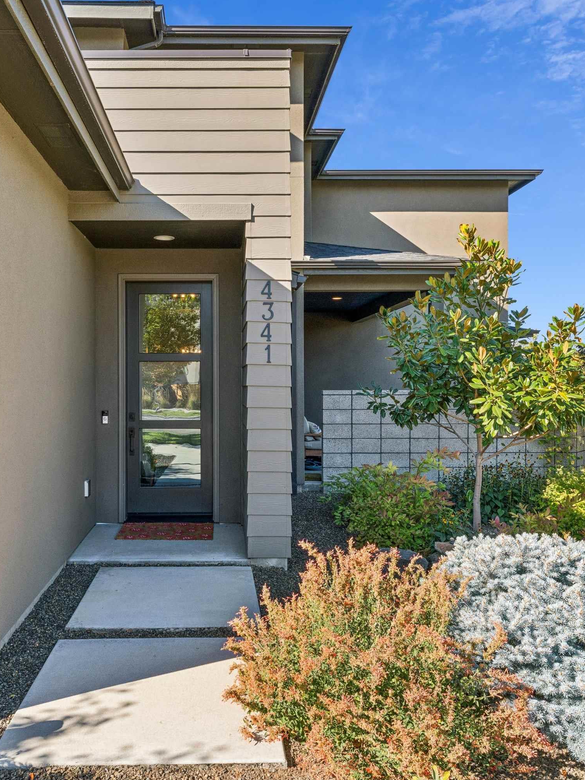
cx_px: 220
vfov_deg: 63.2
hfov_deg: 49.0
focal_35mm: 28
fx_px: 634
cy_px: 397
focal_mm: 19.1
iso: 400
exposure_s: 1/80
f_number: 13
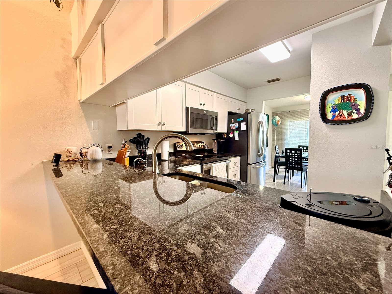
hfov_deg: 102.1
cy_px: 147
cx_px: 196
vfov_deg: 85.7
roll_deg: +0.6
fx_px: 159
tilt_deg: -2.7
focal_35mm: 14
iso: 250
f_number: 2.2
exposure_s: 1/60
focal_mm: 2.22
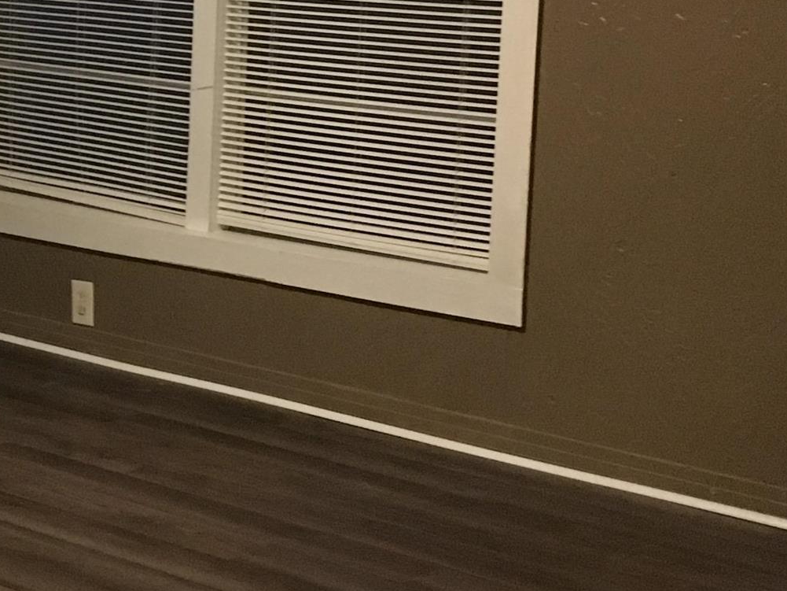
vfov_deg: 16.5
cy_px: 120
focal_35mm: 89
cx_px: -20
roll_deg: -0.2
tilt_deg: -6.2
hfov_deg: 21.2
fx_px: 2024
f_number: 2.2
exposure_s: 1/15
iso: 320
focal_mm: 4.15
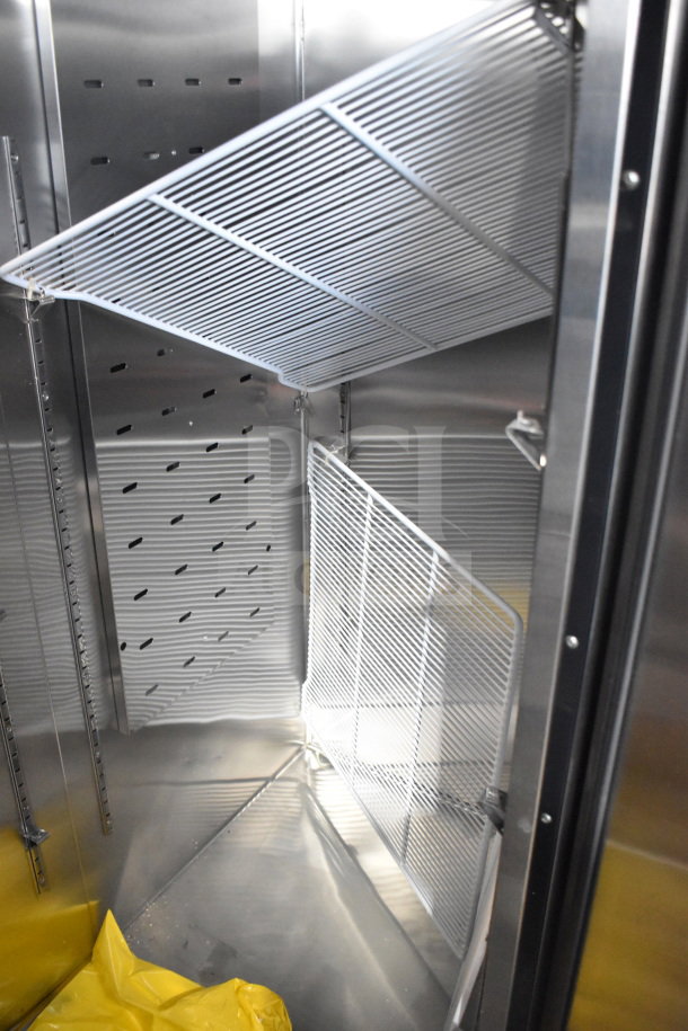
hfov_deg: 41.7
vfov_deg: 59.5
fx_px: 903
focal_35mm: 32
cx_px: 344
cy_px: 516
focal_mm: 21
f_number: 4.5
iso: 6400
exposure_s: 1/80
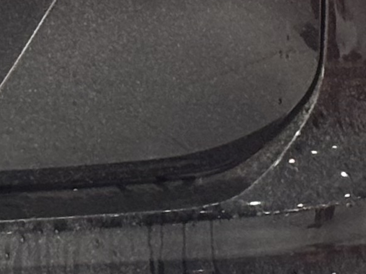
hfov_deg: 5.4
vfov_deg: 4.2
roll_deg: +2.0
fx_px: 3753
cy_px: -190
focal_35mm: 355
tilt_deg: -6.9
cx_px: -502
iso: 125
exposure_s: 1/50
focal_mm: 5.96
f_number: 1.6
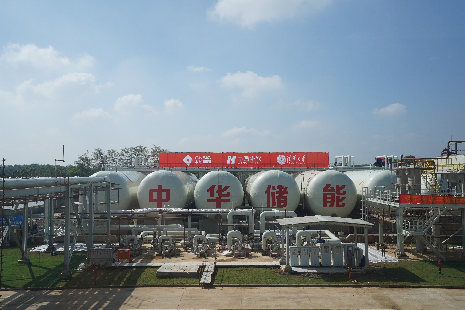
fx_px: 452
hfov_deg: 54.4
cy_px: 155
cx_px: 232
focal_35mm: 35
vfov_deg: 37.9
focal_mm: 35
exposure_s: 1/3200
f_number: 6.3
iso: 640
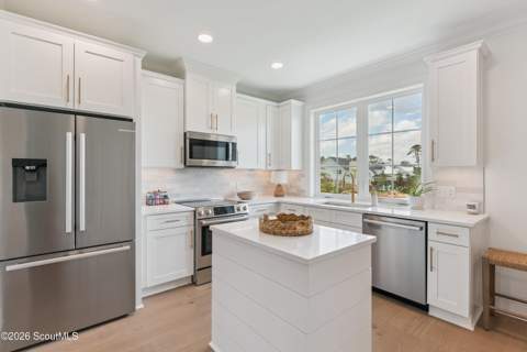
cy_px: 176
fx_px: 249
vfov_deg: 70.4
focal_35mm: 17
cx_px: 264
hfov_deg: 93.3
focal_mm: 17
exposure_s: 1/125
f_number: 8
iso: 250
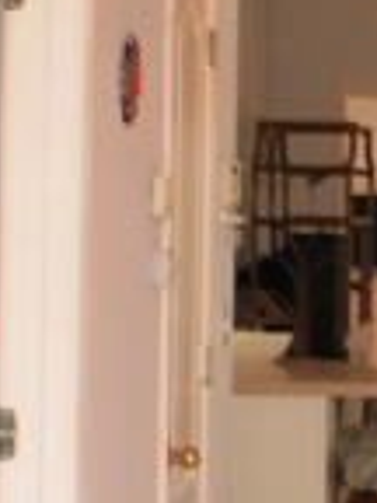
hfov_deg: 9.2
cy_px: 38
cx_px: 461
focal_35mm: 160
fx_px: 2323
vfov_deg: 12.2
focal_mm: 6.3
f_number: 3.1
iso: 125
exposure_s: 1/30
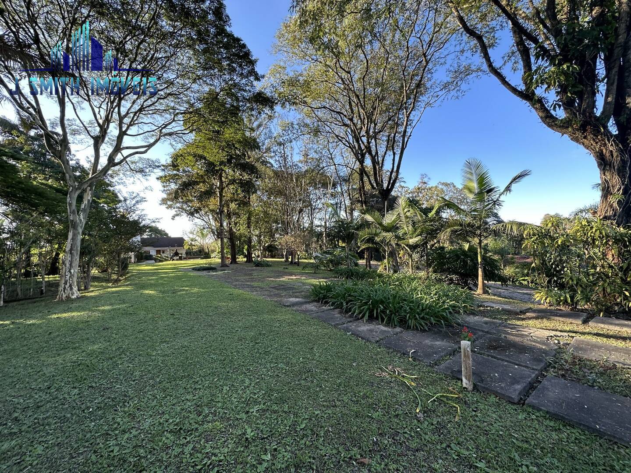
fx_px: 255
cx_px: 316
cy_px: 236
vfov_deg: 85.7
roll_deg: +2.3
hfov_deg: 102.1
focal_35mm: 14
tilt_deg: +2.0
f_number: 2.2
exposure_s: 1/217
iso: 40
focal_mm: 2.22
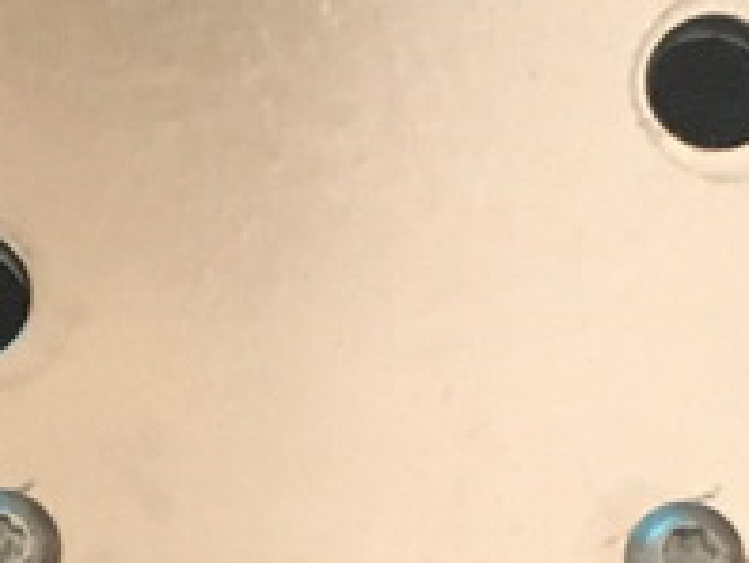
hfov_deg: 8.9
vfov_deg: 6.6
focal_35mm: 221
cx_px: -95
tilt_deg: -85.8
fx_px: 4785
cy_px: 831
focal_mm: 4.15
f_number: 2.2
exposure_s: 1/17
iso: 400
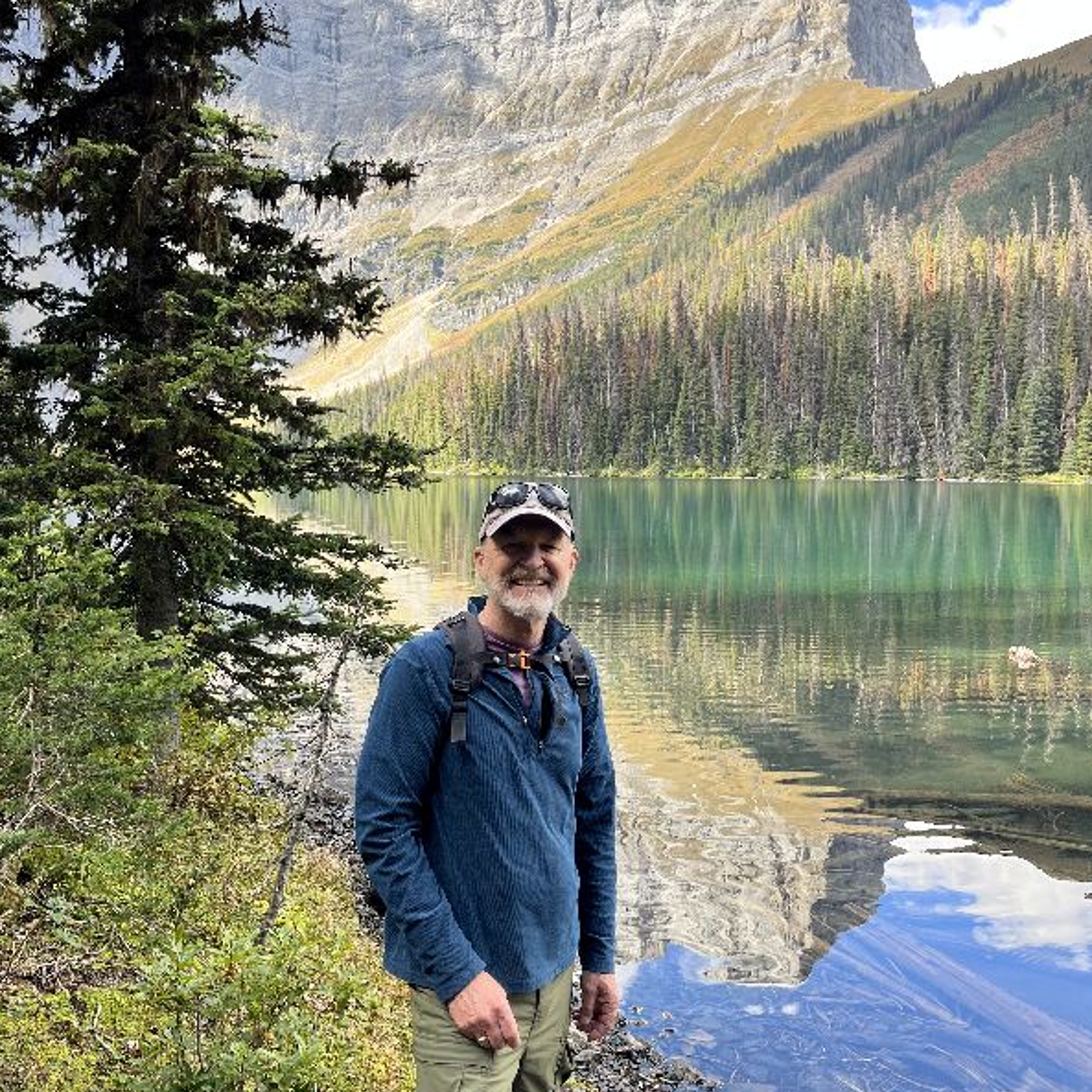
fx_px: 1106
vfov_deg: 52.5
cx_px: 547
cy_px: 560
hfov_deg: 52.5
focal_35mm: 31
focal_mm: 5.1
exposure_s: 1/452
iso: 50
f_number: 1.6
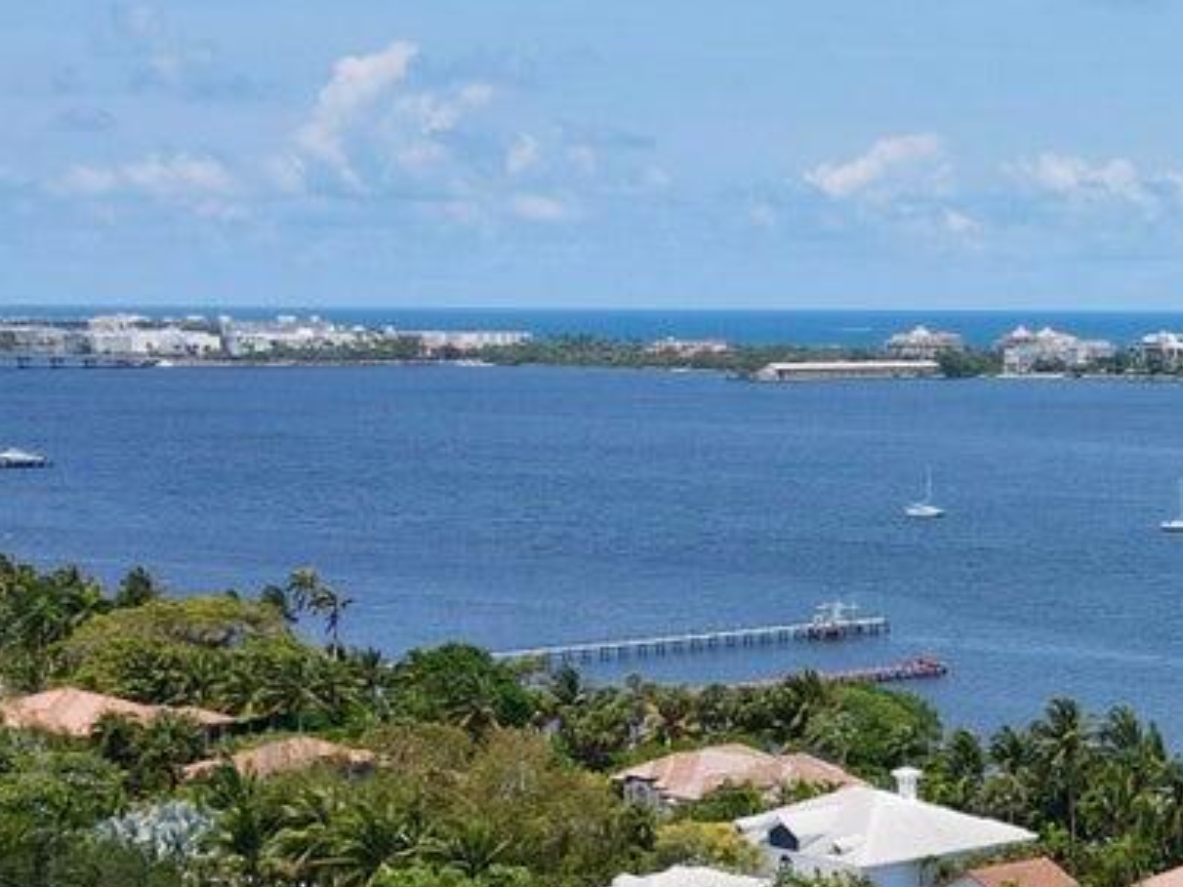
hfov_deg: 22.4
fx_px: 2768
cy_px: 741
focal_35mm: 81
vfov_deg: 18.0
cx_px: 1389
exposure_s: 1/725
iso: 100
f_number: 2.8
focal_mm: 4.5
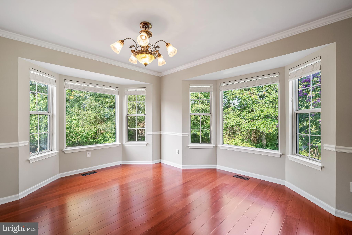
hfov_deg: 100.4
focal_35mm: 15
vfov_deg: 77.3
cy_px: 118
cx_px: 176
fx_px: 147
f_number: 8
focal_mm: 15
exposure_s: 1/13
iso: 250
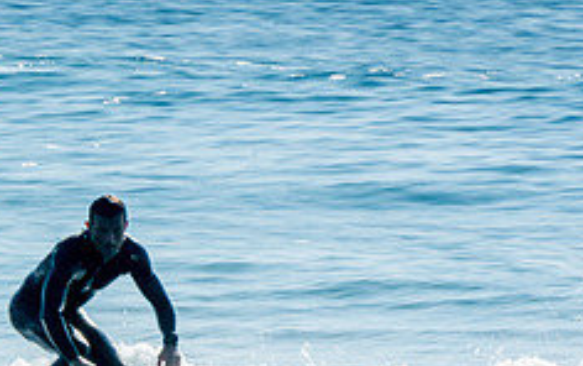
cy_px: 474
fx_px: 23872
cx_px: 47
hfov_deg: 1.4
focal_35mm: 1501
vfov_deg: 0.9
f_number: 25
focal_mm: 400
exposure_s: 1/30
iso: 100
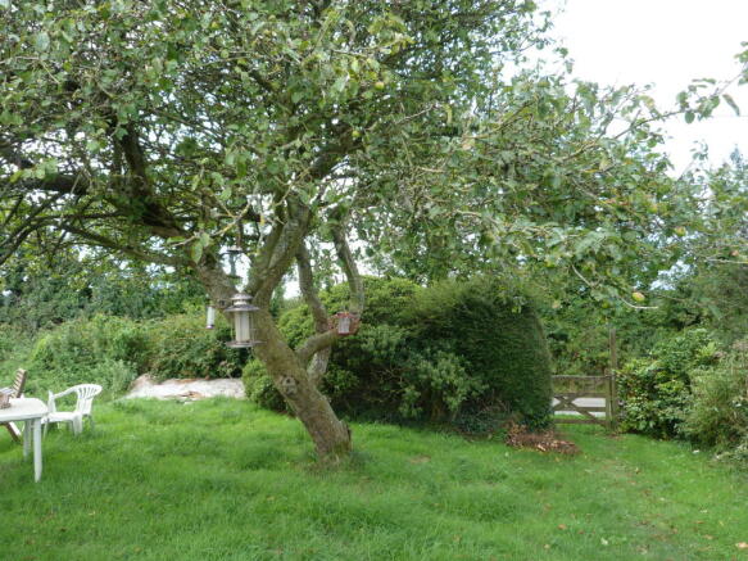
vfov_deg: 45.4
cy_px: 280
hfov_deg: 58.4
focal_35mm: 31
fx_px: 670
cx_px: 374
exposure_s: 1/100
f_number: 3
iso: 80
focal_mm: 5.6
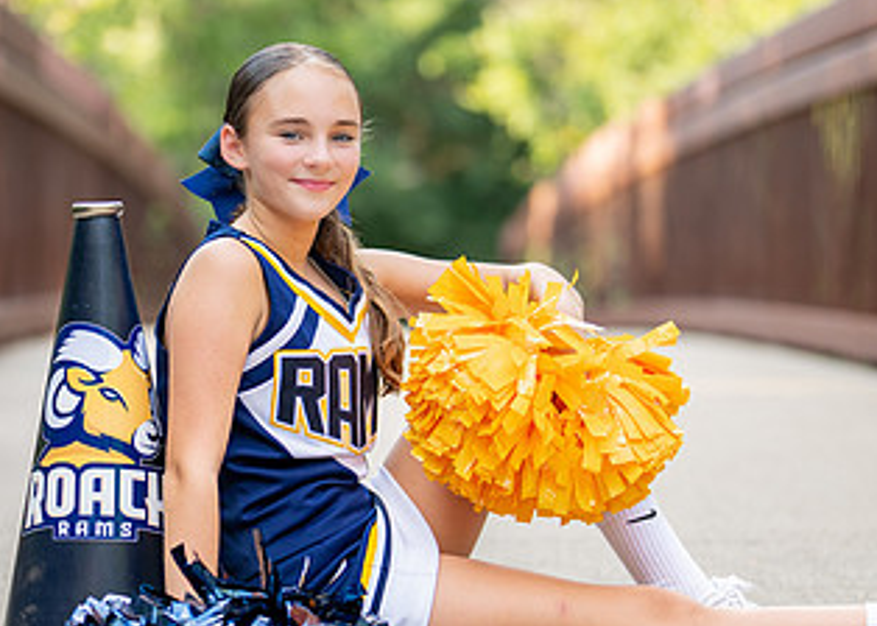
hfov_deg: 15.8
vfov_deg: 11.3
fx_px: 3162
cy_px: 363
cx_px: 337
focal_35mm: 127
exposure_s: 1/640
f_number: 1.2
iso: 100
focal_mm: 50
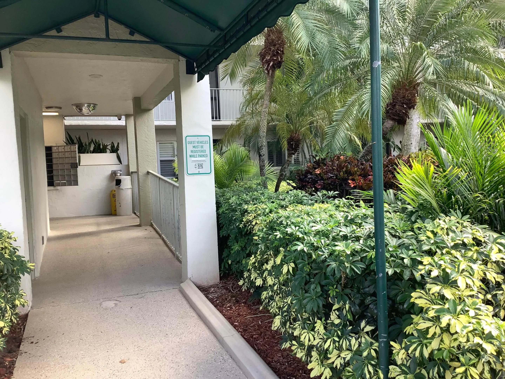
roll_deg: +1.3
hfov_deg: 58.4
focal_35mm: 31
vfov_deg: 45.4
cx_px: 252
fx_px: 452
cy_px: 190
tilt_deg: -2.7
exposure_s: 1/120
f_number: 2.4
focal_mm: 3.3
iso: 32
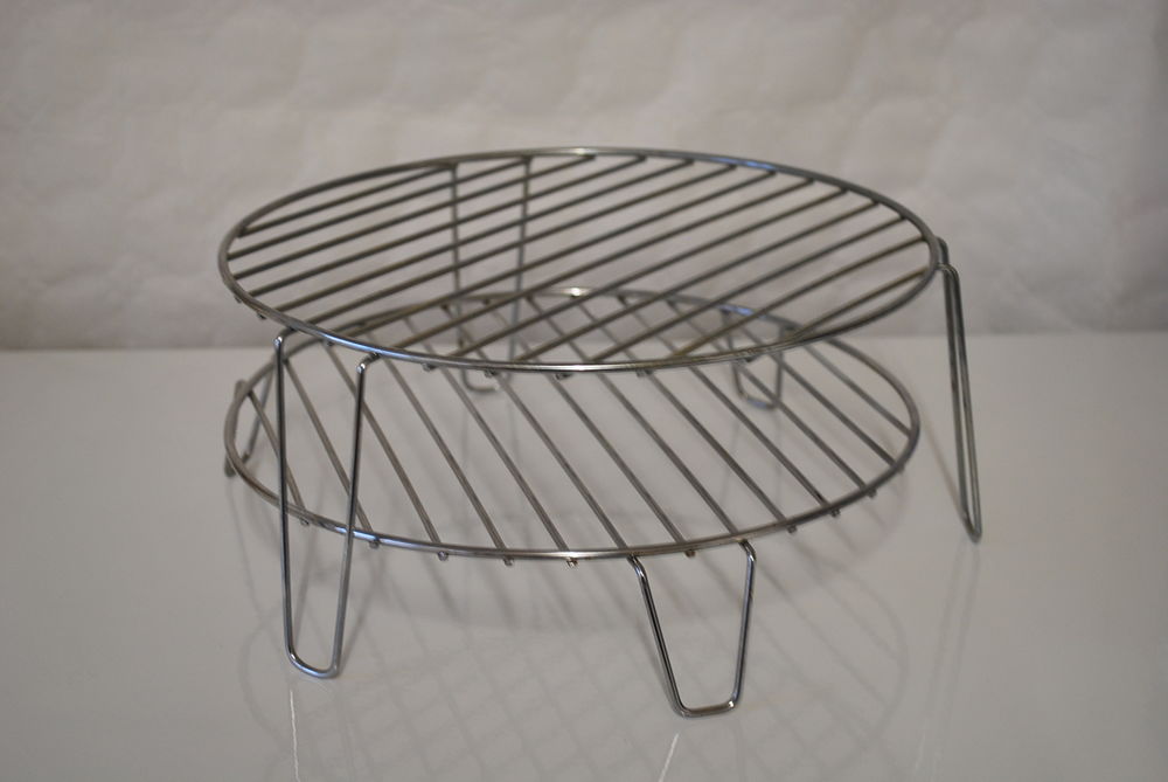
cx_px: 584
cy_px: 391
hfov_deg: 31.9
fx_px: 2046
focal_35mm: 63
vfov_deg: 21.6
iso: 220
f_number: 5.3
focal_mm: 42
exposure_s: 1/6
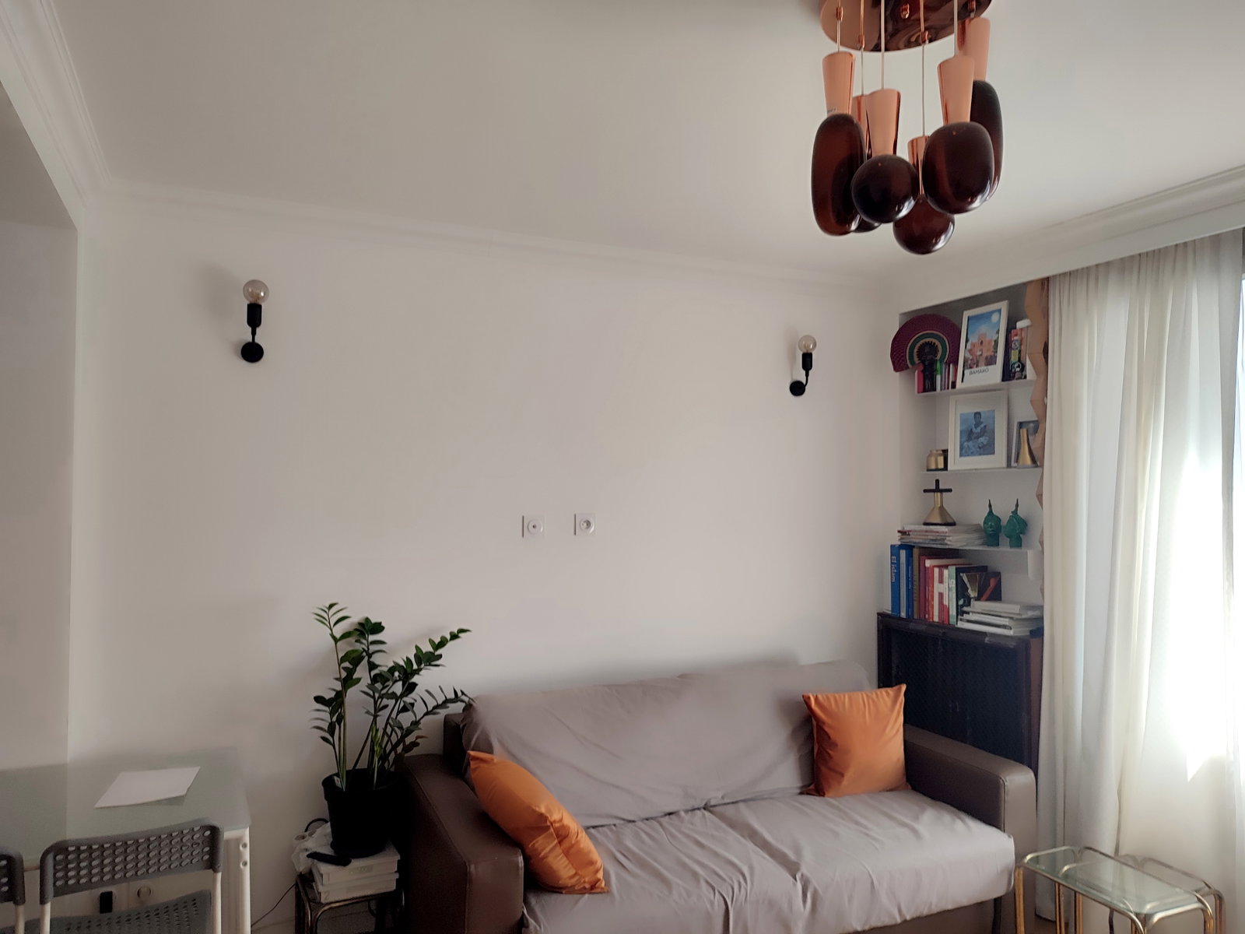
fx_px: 863
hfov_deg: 71.6
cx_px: 622
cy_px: 467
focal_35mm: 24
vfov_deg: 56.8
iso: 55
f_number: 1.89
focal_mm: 5.89
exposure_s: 1/50
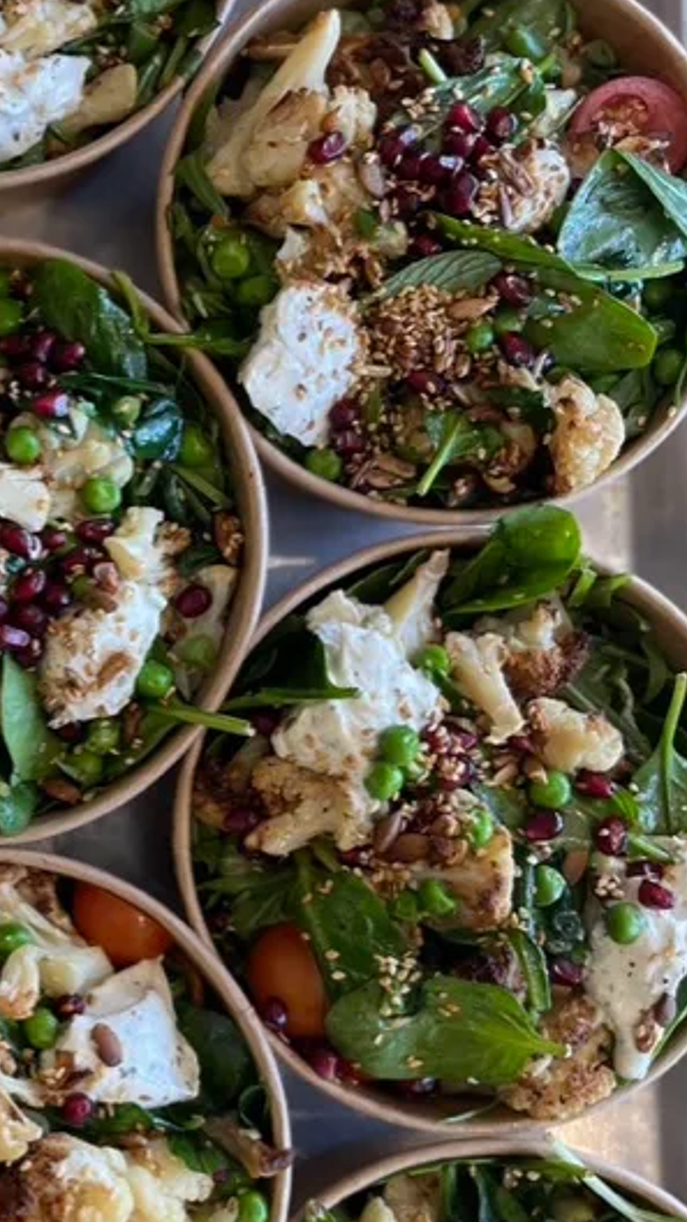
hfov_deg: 21.0
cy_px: 641
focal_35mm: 55
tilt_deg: -87.0
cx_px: -27
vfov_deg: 37.8
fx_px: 1781
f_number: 1.6
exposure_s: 1/50
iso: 125
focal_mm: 5.1
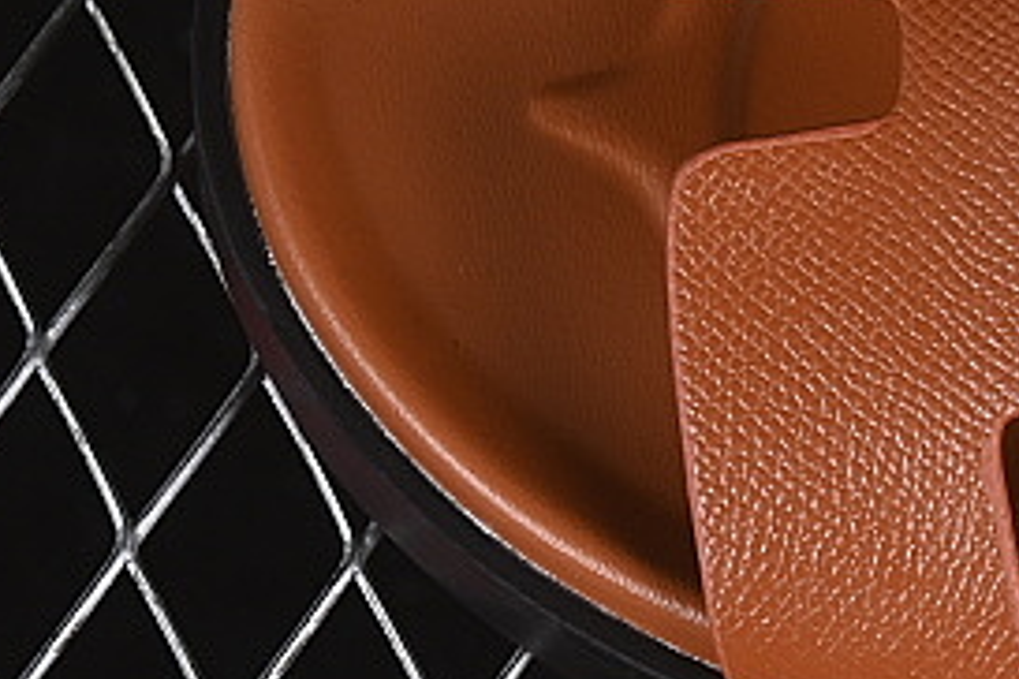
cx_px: 1605
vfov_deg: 4.6
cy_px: -228
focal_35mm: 297
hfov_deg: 6.8
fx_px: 8406
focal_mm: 50
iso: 160
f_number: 6.3
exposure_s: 1/60
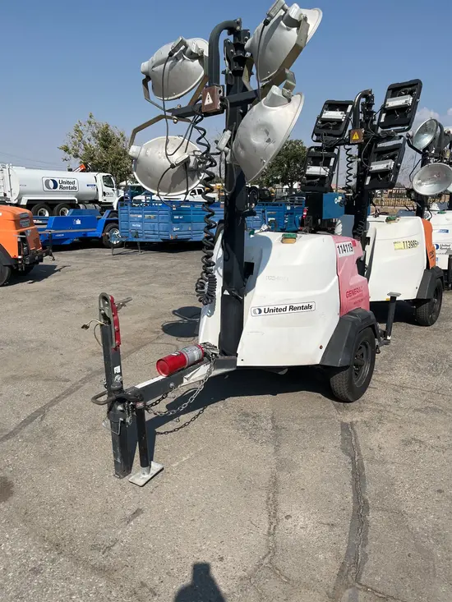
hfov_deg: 53.1
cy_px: 301
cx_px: 226
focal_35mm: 26
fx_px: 453
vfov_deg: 67.3
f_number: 1.6
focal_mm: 5.1
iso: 50
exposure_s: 1/6494
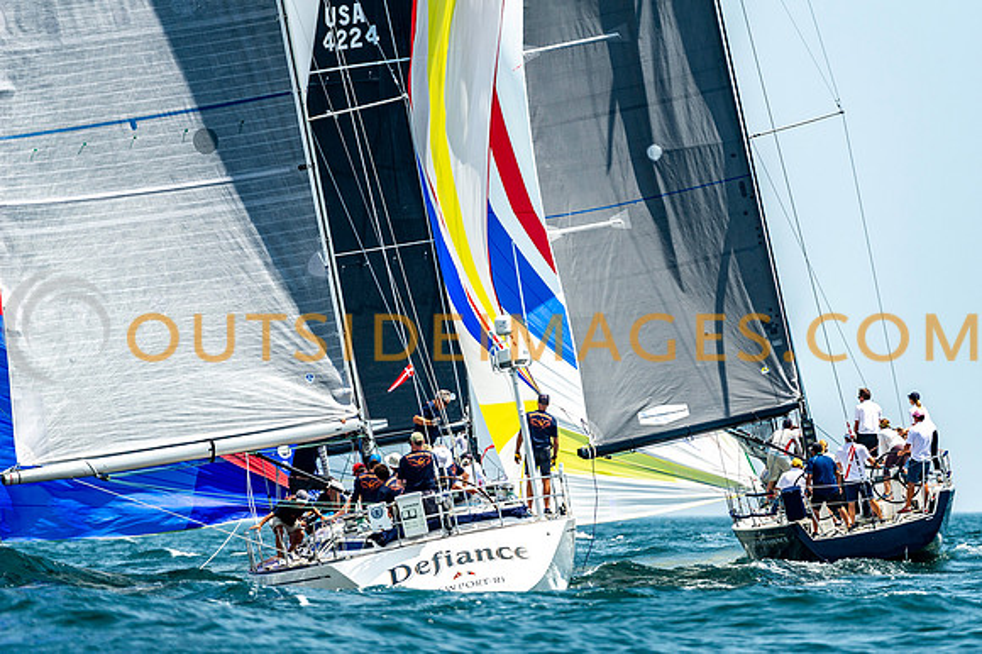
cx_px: 519
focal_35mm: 402
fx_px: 10947
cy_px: 308
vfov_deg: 3.4
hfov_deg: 5.1
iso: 400
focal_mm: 380
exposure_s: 1/3200
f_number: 5
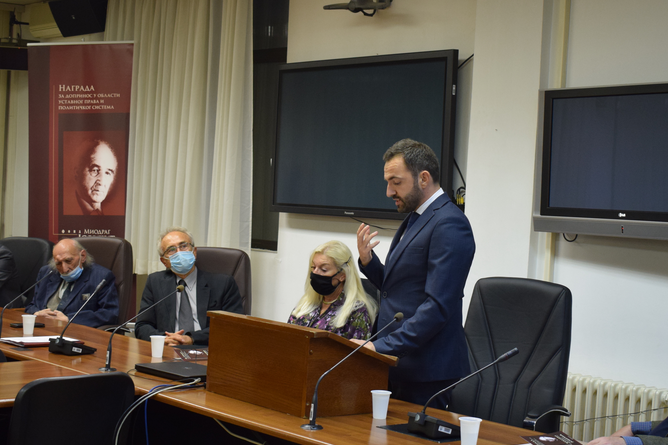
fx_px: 1169
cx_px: 369
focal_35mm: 63
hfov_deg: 31.9
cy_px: 228
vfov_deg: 21.6
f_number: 4.2
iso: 1000
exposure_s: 1/60
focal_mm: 30
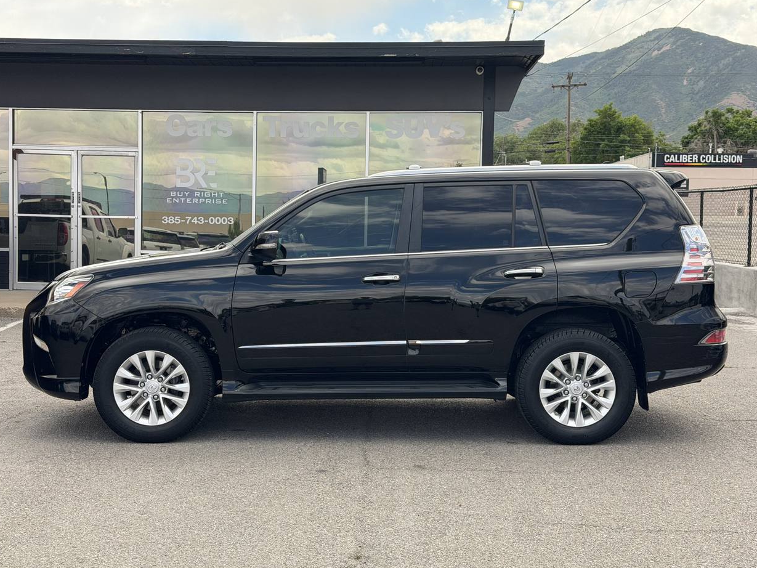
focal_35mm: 50
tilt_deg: -3.3
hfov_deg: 38.2
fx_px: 1094
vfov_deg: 29.1
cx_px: 366
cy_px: 279
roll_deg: -0.8
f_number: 1.78
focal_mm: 6.76
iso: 100
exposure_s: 1/975
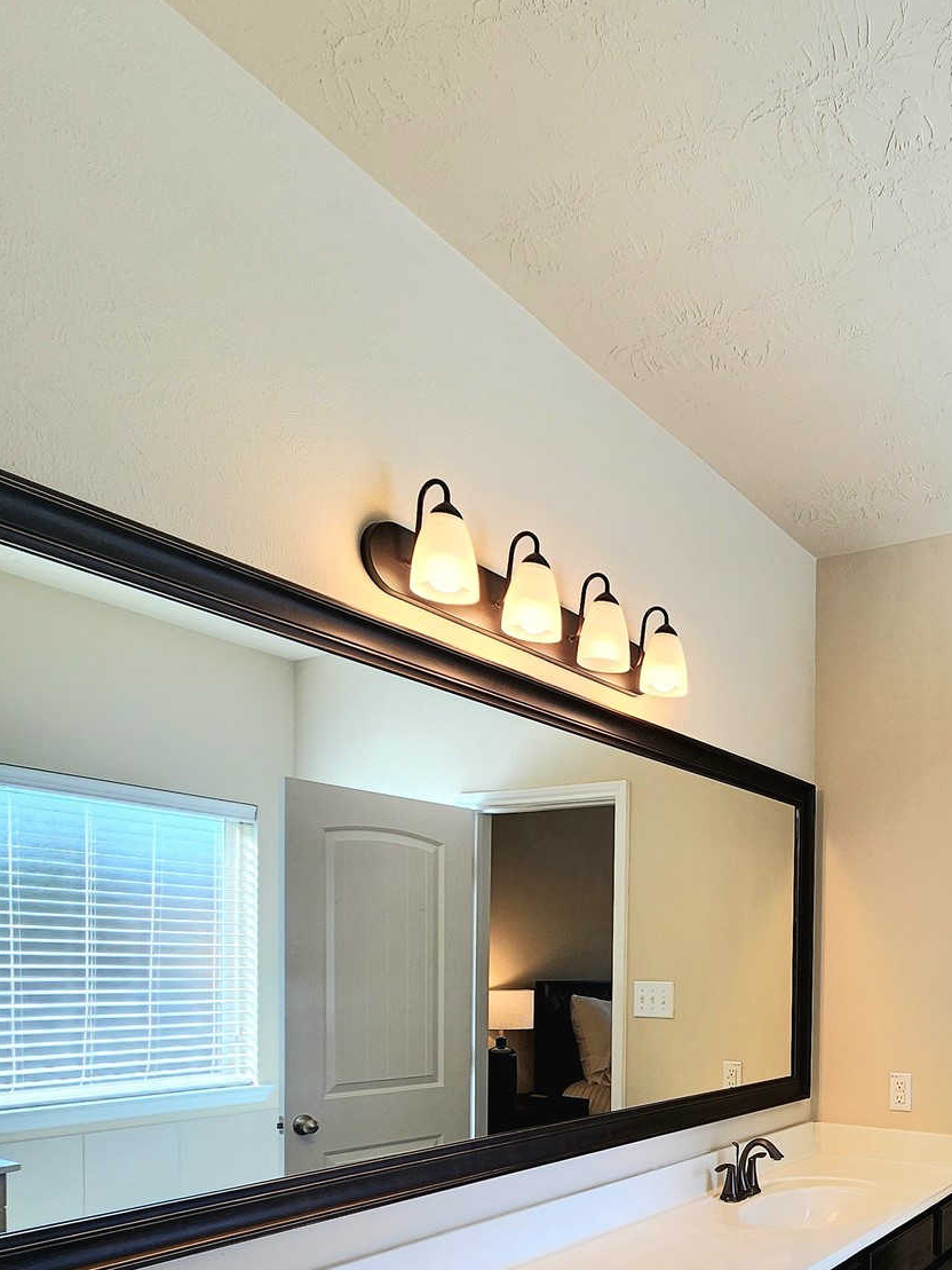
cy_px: 995
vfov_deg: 65.8
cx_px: 811
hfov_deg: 51.8
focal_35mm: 24
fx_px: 880
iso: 50
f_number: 2.2
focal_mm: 2.2
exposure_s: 1/120
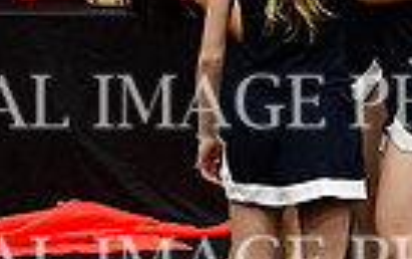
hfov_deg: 3.2
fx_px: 7431
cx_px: 329
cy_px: -142
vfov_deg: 2.0
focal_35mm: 661
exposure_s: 1/500
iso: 4000
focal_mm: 102
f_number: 4
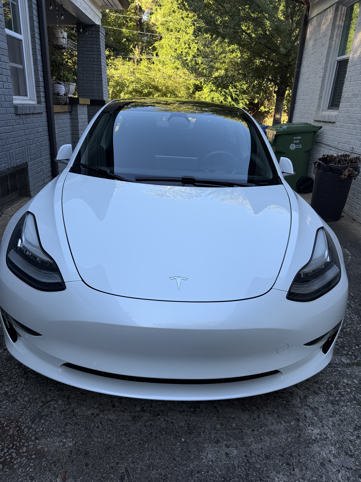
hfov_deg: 56.8
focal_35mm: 24
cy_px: 241
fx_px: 334
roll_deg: -2.1
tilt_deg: -22.5
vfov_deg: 71.6
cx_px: 180
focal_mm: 6.76
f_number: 1.78
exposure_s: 1/403
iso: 80
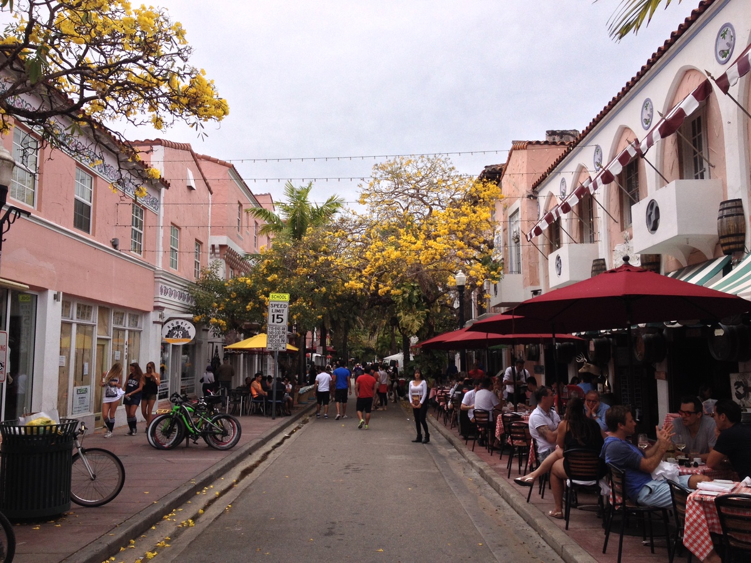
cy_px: 282
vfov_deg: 40.7
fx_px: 759
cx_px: 376
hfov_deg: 52.6
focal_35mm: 35
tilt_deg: +4.5
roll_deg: +0.6
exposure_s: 1/1972
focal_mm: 4.28
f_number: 2.4
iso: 50
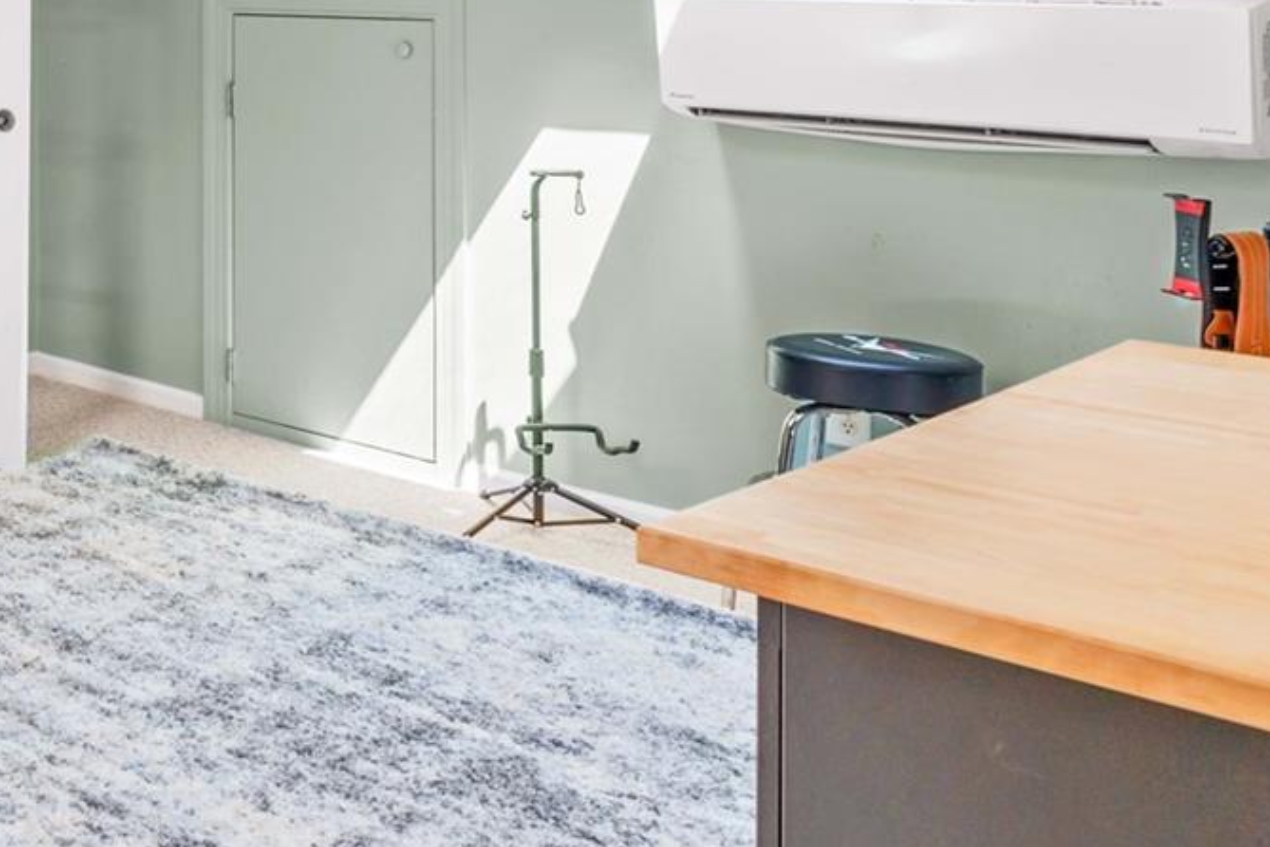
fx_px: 1728
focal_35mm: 49
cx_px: -404
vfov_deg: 25.7
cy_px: -58
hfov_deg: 30.9
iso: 100
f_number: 8
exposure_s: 1/10
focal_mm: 16
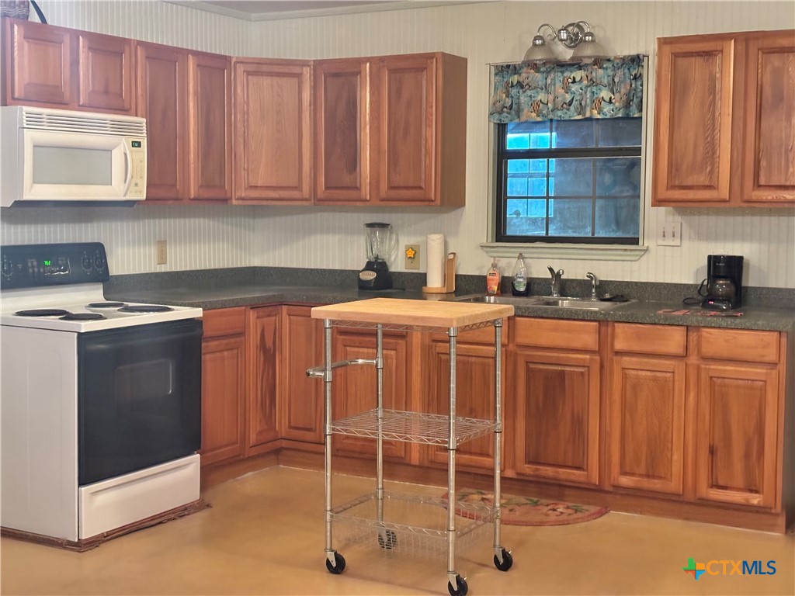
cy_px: 298
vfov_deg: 28.0
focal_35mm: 52
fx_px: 1194
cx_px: 398
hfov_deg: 36.8
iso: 320
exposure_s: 1/30
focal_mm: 5.96
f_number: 1.6
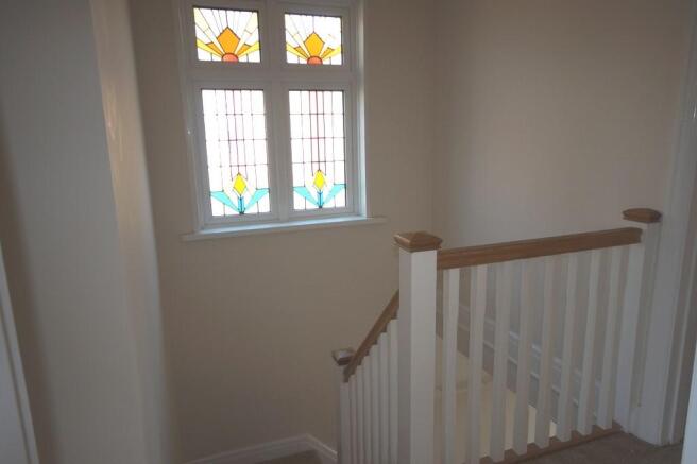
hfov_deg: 73.8
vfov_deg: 53.1
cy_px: 232
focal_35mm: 24
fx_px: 465
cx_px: 348
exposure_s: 1/60
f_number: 5.6
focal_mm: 16
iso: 125
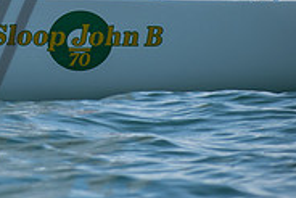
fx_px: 4871
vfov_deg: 2.3
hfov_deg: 3.5
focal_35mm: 592
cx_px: -119
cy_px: -105
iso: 200
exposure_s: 1/1000
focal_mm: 125
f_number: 6.3
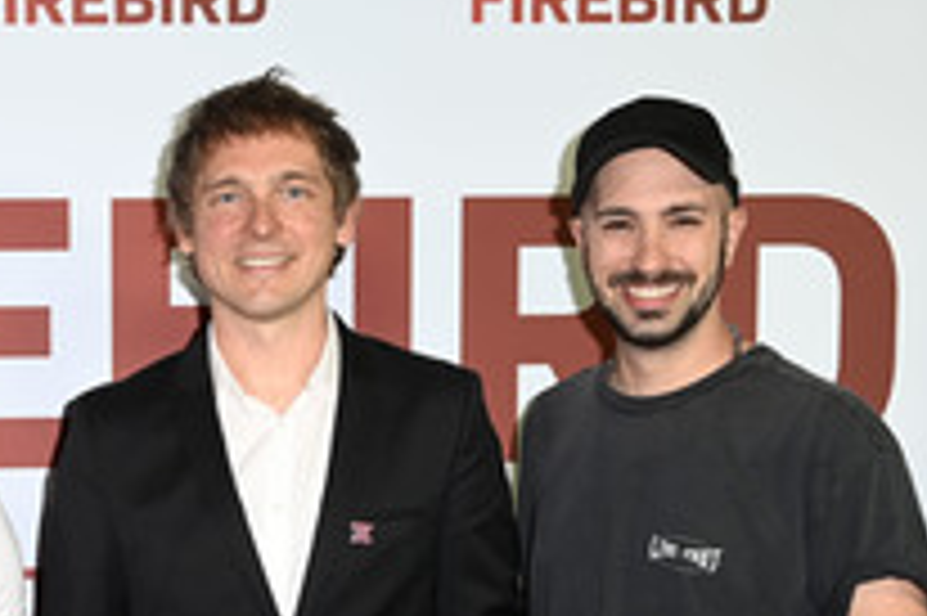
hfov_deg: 27.3
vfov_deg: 18.9
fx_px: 1801
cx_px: 11
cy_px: 603
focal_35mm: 70
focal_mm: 32
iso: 640
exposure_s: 1/250
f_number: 5.6
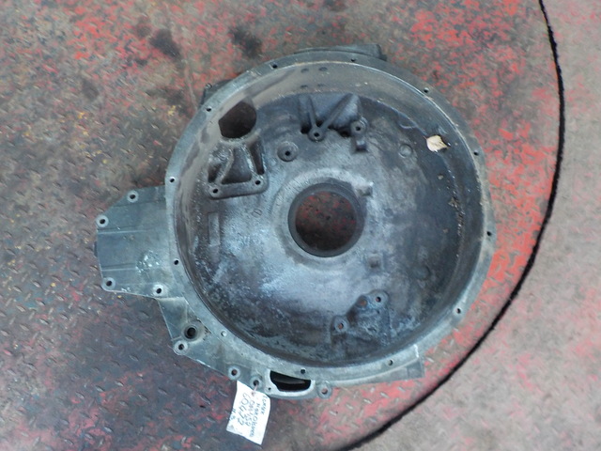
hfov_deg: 60.0
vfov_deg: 46.8
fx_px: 521
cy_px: 226
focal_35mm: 30
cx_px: 300
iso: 320
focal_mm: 4.1
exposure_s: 1/30
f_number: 3.3
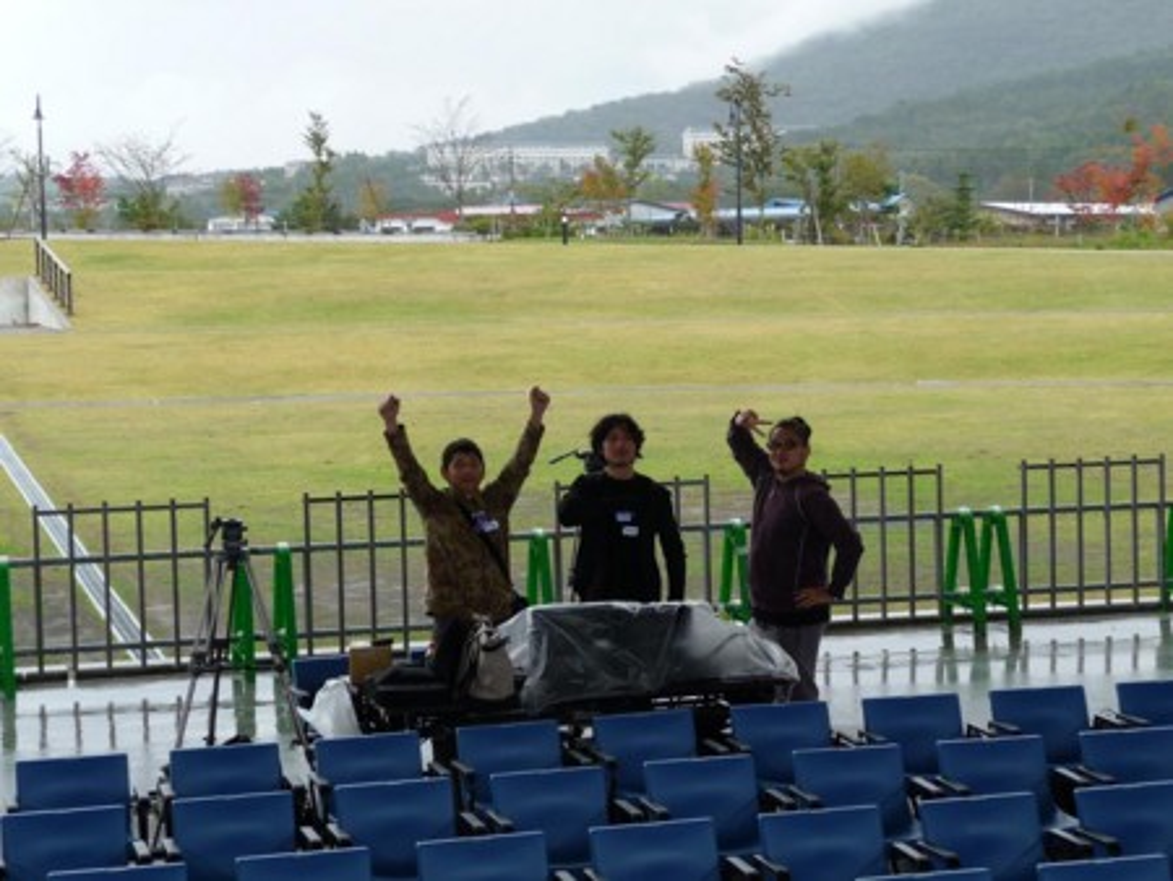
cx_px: 586
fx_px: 2611
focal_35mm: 77
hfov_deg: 25.3
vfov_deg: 19.2
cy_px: 440
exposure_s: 1/200
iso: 100
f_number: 4.6
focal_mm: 13.1
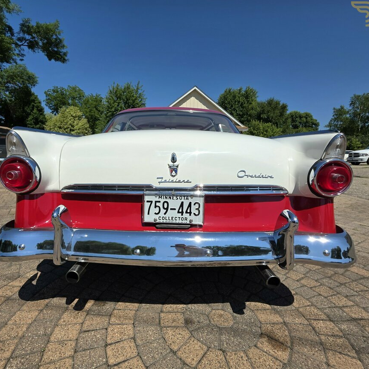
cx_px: 163
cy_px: 190
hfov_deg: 87.0
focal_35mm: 16
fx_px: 193
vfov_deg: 87.4
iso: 40
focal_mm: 2.2
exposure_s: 1/3657
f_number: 1.9
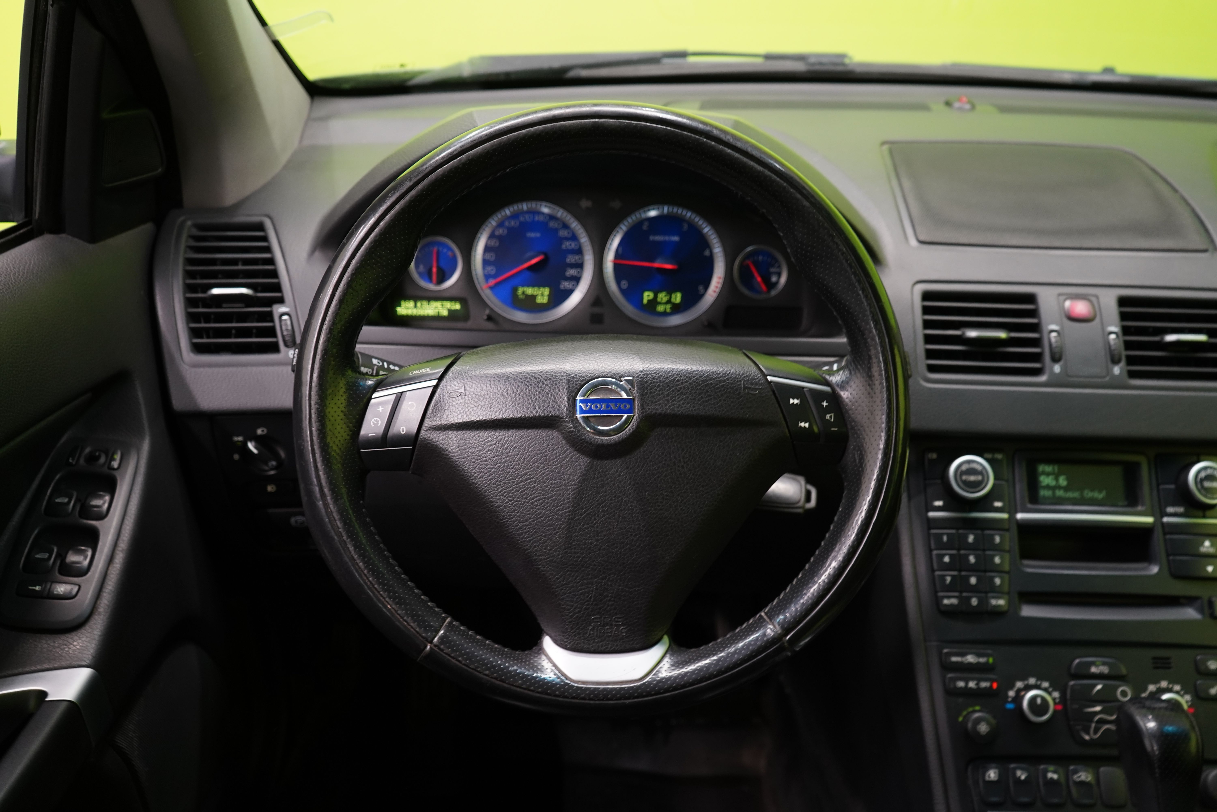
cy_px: 406
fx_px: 1082
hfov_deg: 58.7
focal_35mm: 32
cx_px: 608
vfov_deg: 41.1
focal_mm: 32
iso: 1250
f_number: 5
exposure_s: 1/30
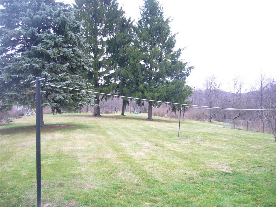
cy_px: 104
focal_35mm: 35
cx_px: 138
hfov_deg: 52.6
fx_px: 279
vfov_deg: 40.7
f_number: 2.8
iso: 100
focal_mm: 5.8
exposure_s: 1/20
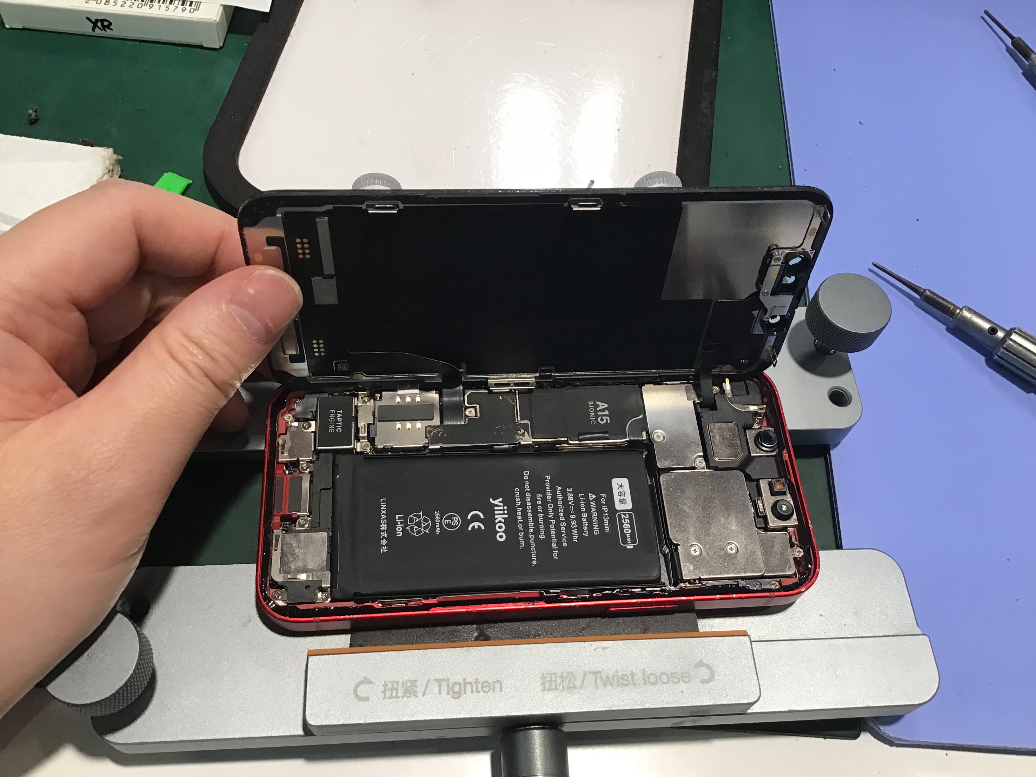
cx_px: 518
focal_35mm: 31
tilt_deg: -59.9
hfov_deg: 58.4
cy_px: 388
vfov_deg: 45.4
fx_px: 928
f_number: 2.4
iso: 32
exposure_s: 1/30
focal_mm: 3.3
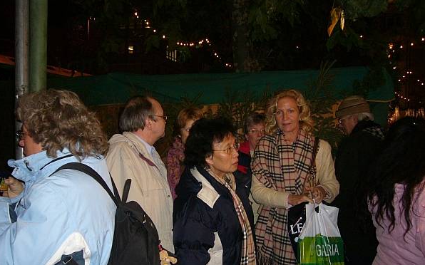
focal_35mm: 38
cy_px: 146
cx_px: 210
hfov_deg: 51.6
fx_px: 440
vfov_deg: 33.5
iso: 160
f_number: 2.8
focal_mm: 5.8
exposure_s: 1/60
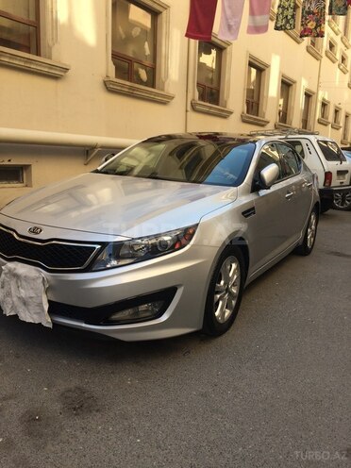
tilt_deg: -11.7
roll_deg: +0.0
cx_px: 176
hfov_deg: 48.2
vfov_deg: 61.7
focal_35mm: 29
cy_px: 234
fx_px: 392
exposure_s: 1/398
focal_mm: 4.15
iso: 32
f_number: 2.2
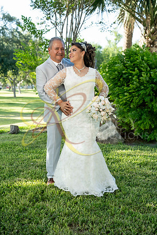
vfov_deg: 41.1
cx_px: 78
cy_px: 118
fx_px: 314
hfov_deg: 28.1
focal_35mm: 48
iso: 500
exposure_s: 1/500
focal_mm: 48
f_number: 4
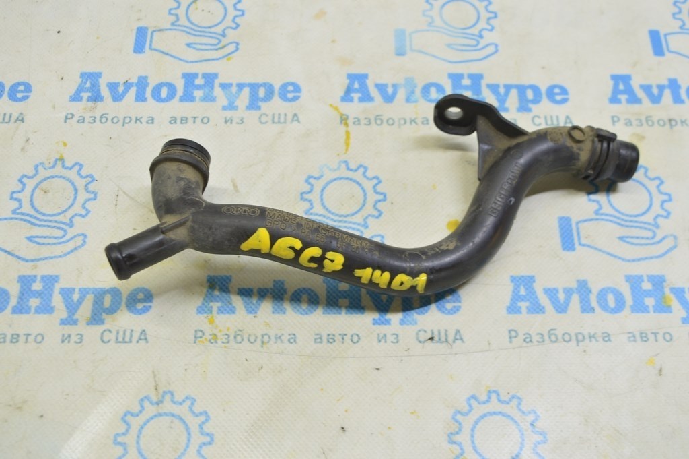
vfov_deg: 30.8
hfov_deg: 45.0
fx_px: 832
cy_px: 230
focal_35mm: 44
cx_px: 344
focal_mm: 29
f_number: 5.6
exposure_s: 1/20
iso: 400
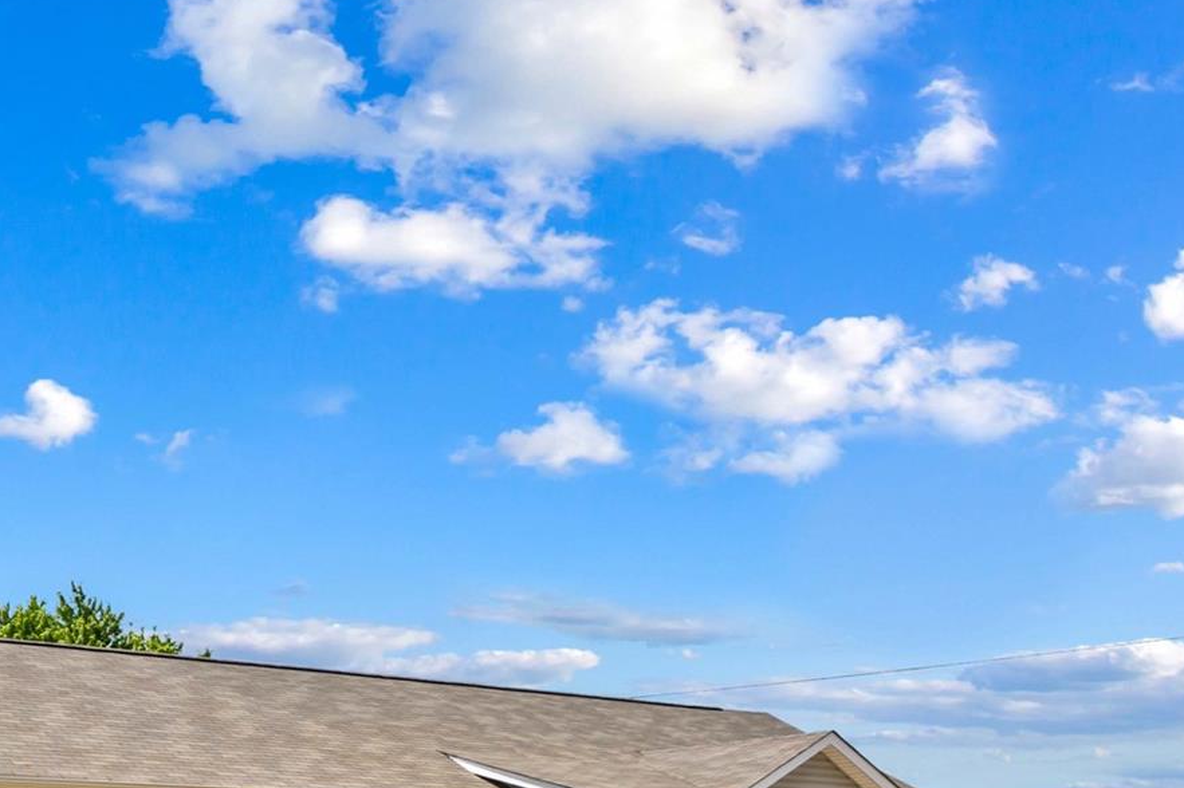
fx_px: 1677
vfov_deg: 24.4
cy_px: 897
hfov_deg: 37.3
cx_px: 211
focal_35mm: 51
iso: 100
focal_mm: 8.38
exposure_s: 1/1250
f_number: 2.8
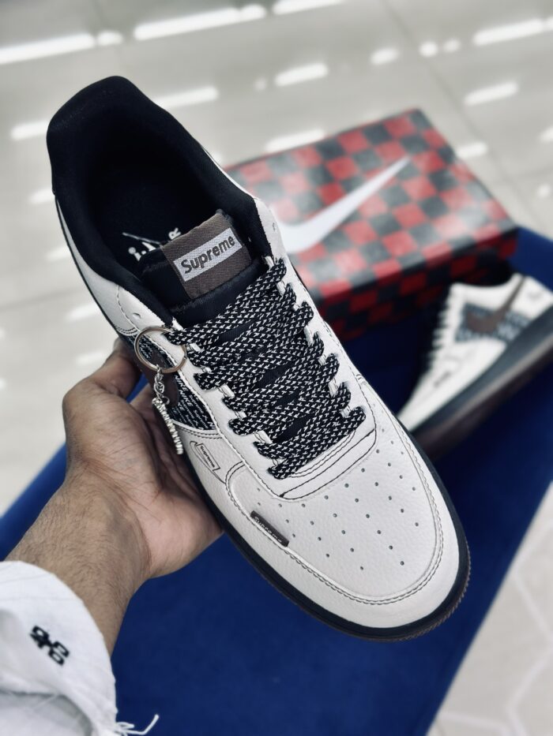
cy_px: 368
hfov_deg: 30.3
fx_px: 1022
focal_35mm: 48
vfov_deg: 39.7
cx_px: 276
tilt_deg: -54.7
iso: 80
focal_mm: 6.86
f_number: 1.78
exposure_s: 1/100
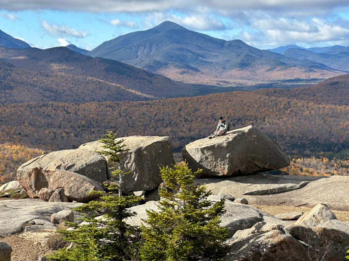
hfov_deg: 25.3
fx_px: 776
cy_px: 130
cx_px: 174
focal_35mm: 77
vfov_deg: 19.1
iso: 32
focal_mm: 9
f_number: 2.8
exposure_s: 1/384
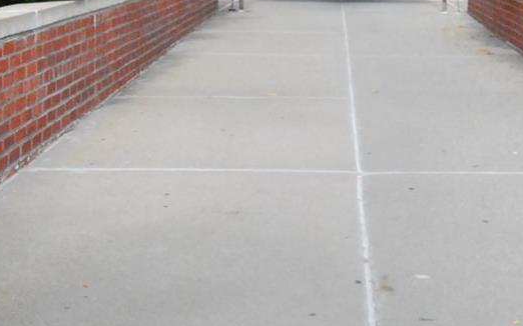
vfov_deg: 16.3
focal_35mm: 78
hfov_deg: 26.4
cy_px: -19
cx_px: 340
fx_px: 1112
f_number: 14
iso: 1600
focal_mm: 13
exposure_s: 1/800
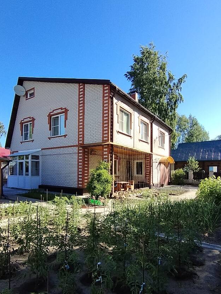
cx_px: 113
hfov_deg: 63.4
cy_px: 174
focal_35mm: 21
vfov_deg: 78.2
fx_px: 179
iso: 100
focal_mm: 1.43
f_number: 2.2
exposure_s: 1/574
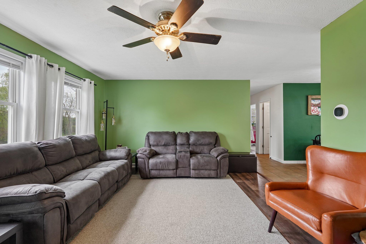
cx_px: 183
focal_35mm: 16
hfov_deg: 96.7
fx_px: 163
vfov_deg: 73.7
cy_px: 122
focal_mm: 16
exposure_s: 1/13
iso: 400
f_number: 8
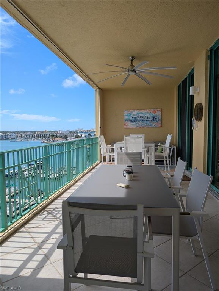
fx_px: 202
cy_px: 146
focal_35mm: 24
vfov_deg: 71.5
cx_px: 110
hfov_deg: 56.9
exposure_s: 1/1037
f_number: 1.68
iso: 21
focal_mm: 6.9
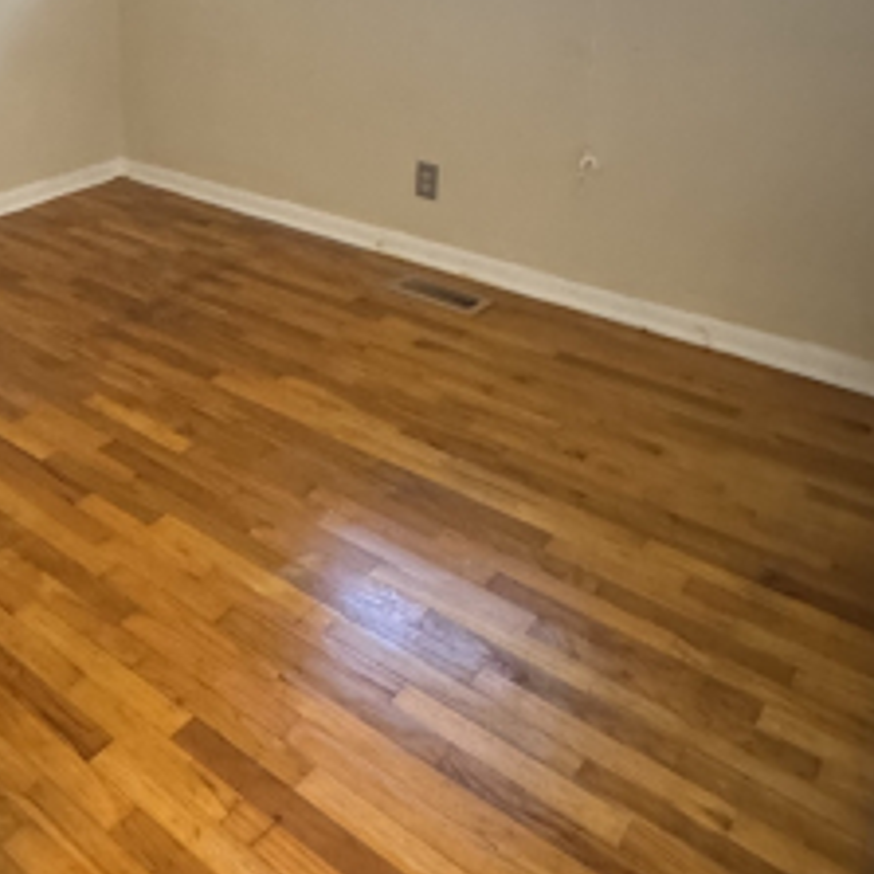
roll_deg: +1.6
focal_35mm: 37
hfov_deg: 42.4
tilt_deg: -10.9
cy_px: 65
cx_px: 145
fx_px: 1057
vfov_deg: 40.9
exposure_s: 1/40
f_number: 2.2
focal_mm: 2.22
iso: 1250
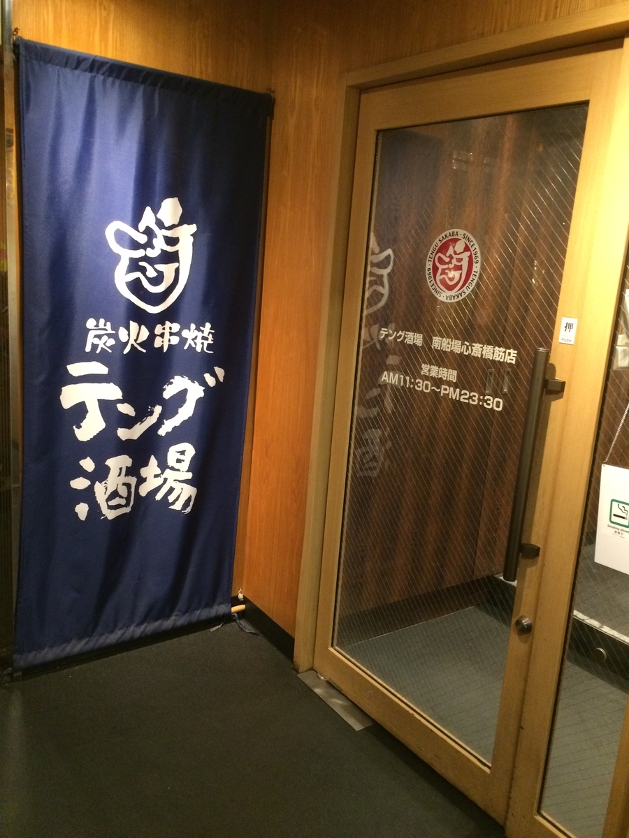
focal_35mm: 29
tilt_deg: -12.4
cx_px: 314
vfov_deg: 61.7
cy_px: 419
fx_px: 703
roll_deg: -1.6
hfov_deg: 48.2
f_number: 2.2
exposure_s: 1/30
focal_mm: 4.15
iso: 320
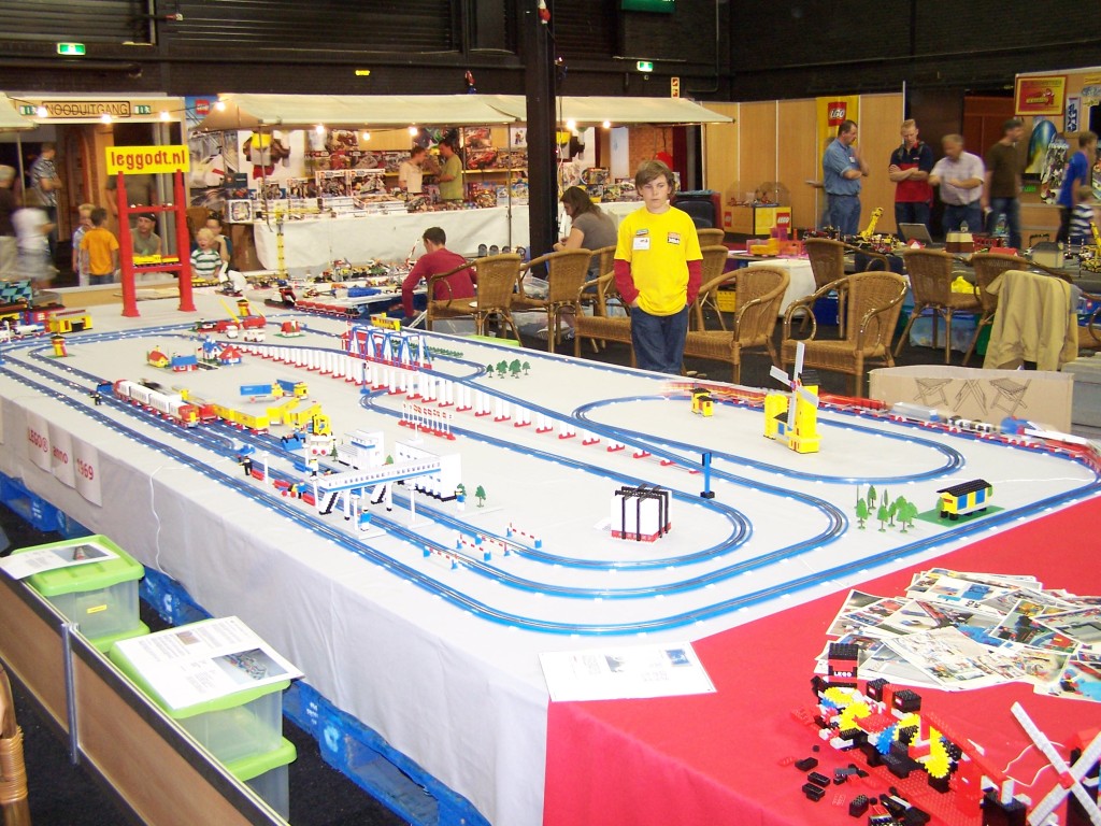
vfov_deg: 37.7
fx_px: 1209
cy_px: 413
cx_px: 550
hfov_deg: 49.0
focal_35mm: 38
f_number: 2.8
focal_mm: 6.3
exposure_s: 1/8
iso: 140
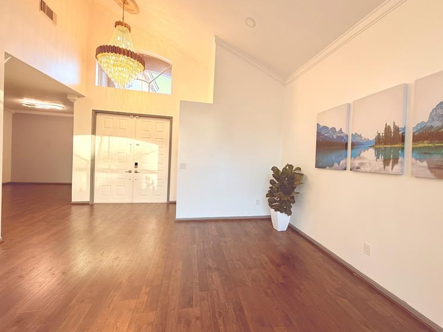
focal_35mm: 15
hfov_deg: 98.1
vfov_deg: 81.7
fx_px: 192
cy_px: 161
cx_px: 233
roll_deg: -2.7
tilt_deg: -1.5
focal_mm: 2.22
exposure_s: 1/120
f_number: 2.2
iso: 160
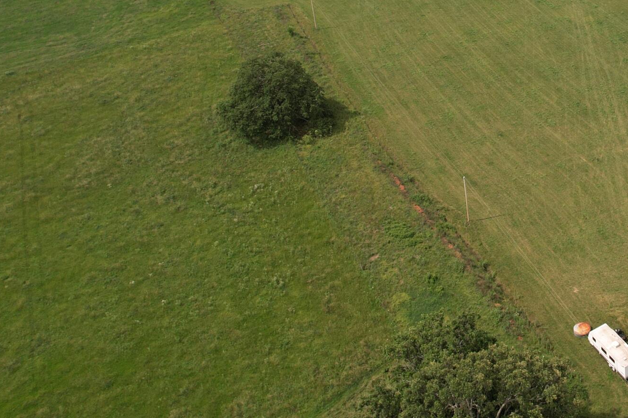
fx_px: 872
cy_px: 19
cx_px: 613
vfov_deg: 25.9
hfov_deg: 36.1
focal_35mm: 50
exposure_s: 1/200
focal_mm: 8.38
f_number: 2.8
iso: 100
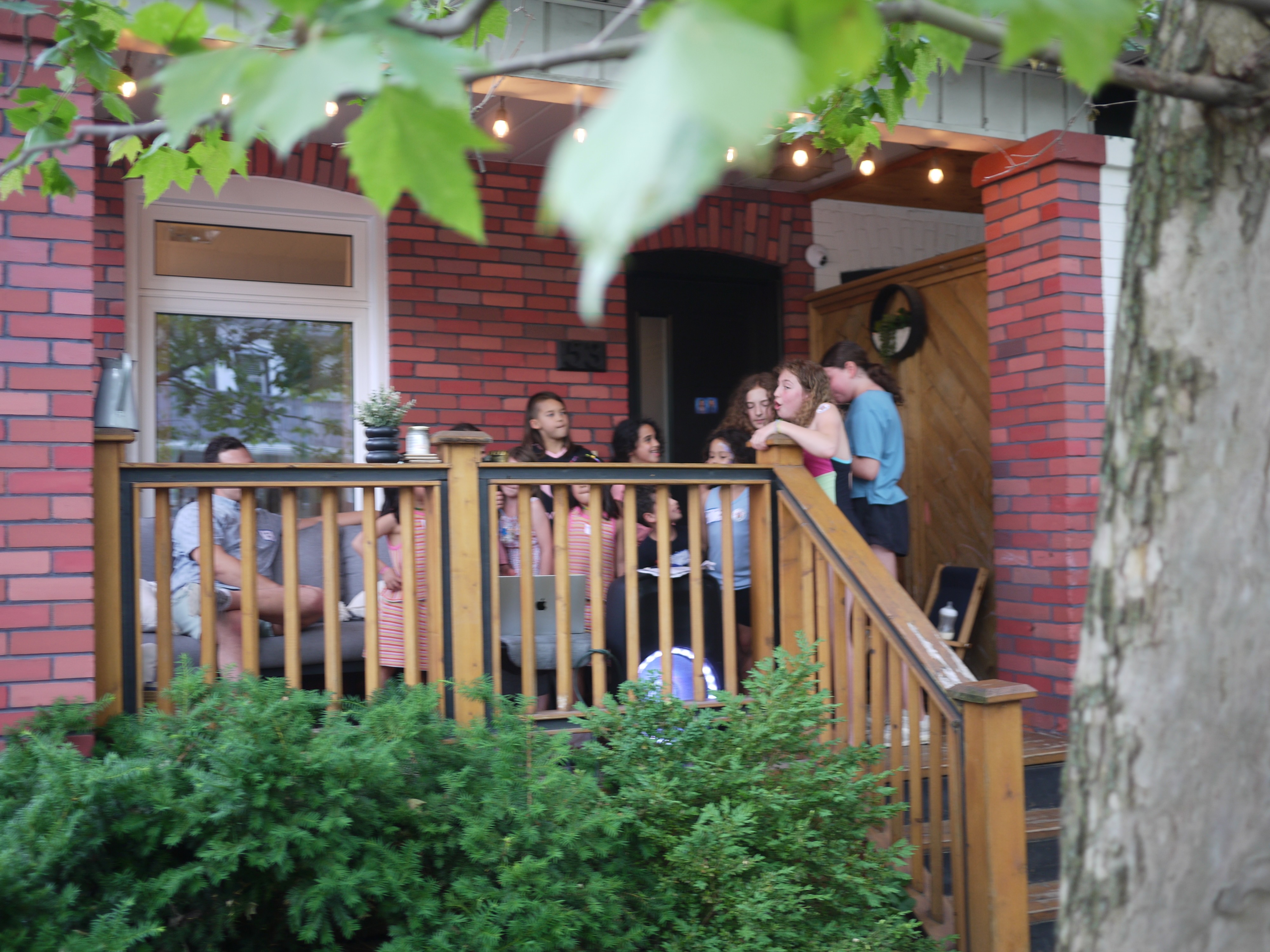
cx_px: 635
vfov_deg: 36.0
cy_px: 476
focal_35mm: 40
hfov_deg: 46.8
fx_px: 1468
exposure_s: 1/30
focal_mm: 20
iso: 100
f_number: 1.7
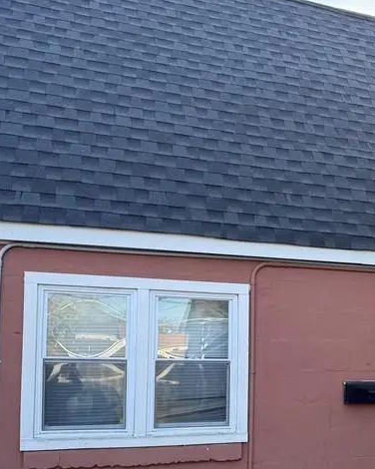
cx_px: 380
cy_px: 342
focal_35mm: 51
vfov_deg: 36.0
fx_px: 708
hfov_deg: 27.8
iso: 80
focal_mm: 6.76
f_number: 1.78
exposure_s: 1/504
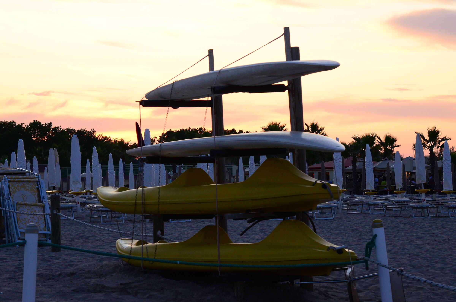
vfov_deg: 13.8
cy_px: 151
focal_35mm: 99
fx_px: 1251
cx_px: 228
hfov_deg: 20.7
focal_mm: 66
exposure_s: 1/100
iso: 1250
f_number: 8
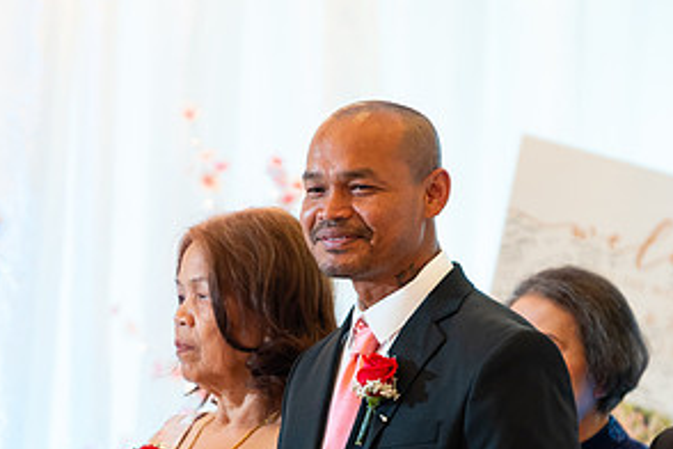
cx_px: 378
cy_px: 368
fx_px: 7384
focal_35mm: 395
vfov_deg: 3.5
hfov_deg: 5.2
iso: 800
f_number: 2.8
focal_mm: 200
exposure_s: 1/160
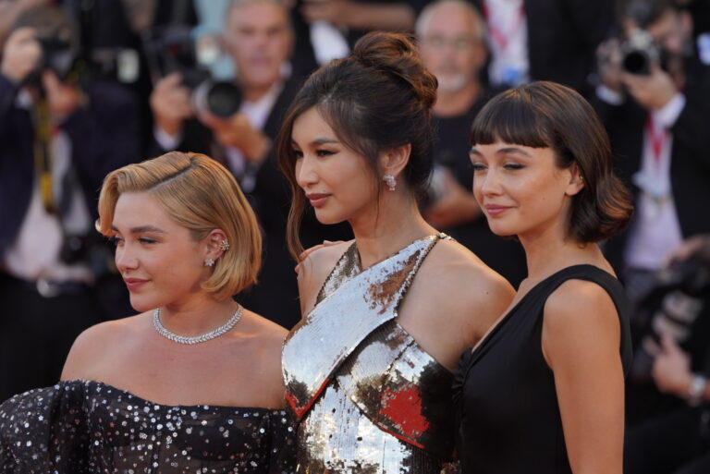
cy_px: 237
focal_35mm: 265
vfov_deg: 5.2
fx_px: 5229
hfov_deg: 7.8
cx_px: 355
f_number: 5.6
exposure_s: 1/320
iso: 800
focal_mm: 265
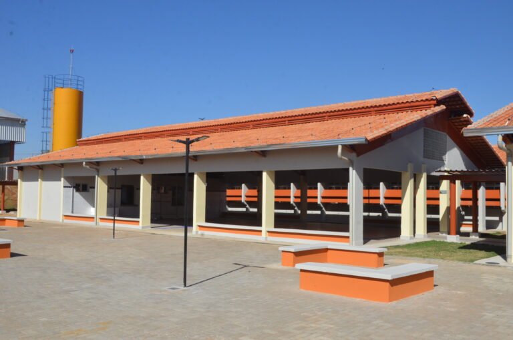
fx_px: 512
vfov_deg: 36.7
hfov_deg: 53.2
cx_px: 256
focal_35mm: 36
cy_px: 170
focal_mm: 24
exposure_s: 1/800
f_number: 14
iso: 800
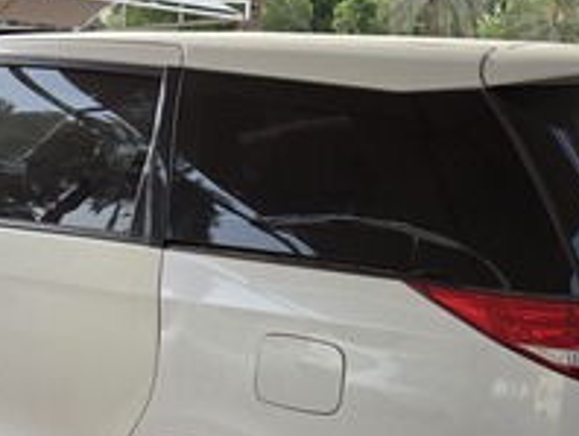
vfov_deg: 27.1
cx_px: 186
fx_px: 888
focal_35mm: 53
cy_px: 341
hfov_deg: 35.7
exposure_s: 1/614
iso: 80
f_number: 1.8
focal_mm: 5.4
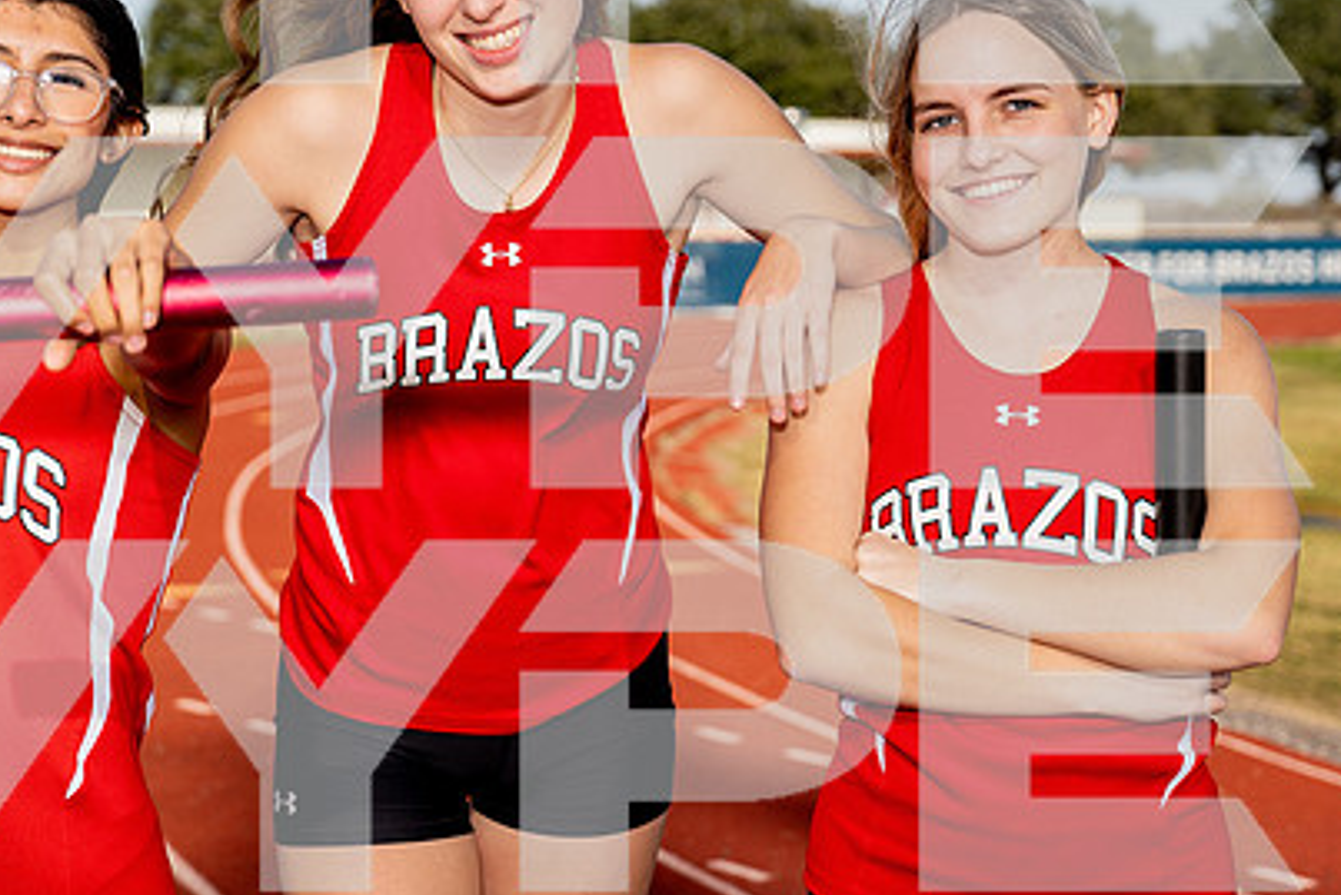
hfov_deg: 24.7
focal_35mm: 82
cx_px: 466
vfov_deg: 16.6
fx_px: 3055
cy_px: 314
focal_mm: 57
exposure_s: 1/1000
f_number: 4
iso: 100
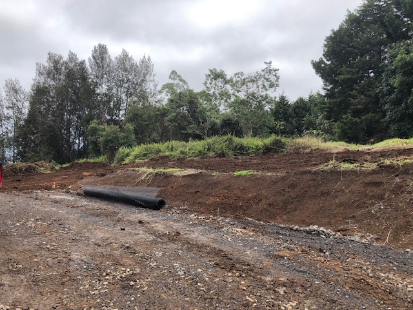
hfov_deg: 63.4
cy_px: 155
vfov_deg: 49.7
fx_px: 334
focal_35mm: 28
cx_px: 206
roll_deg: -1.5
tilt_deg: +1.6
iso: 20
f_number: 1.8
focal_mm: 3.99
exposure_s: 1/1845
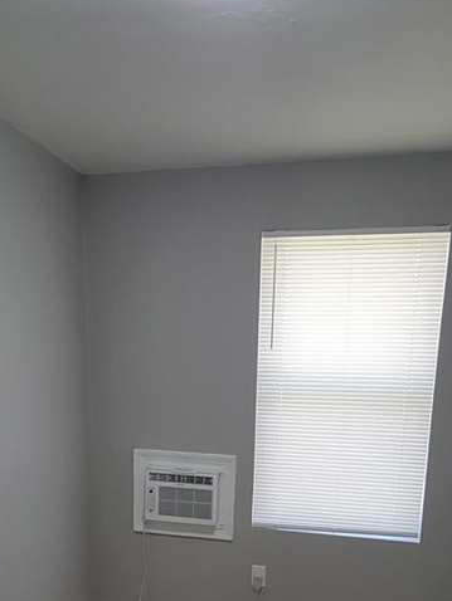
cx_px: 222
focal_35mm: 29
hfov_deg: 48.3
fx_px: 504
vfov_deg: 57.1
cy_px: 480
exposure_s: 1/60
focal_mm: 2.2
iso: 125
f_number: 2.2
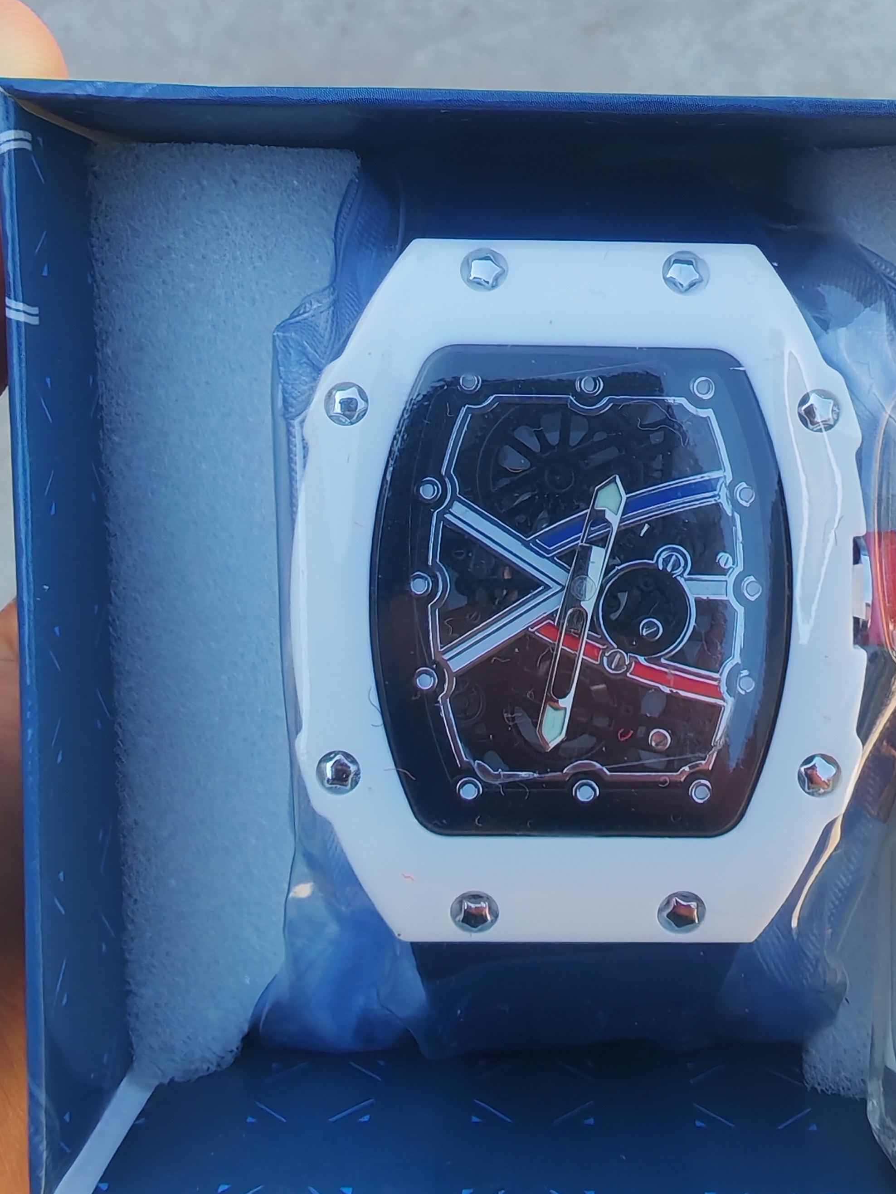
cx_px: 586
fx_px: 1415
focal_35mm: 41
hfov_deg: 34.9
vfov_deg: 45.3
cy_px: 427
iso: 50
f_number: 2.2
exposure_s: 1/250
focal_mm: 1.96
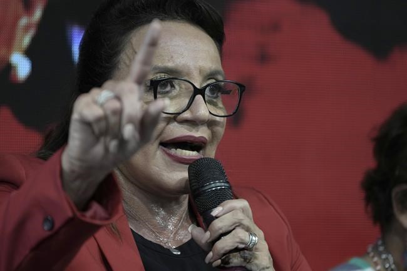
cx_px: 204
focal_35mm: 324
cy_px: 136
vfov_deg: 4.2
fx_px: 3662
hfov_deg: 6.4
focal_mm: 324
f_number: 5.6
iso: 1250
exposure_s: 1/250
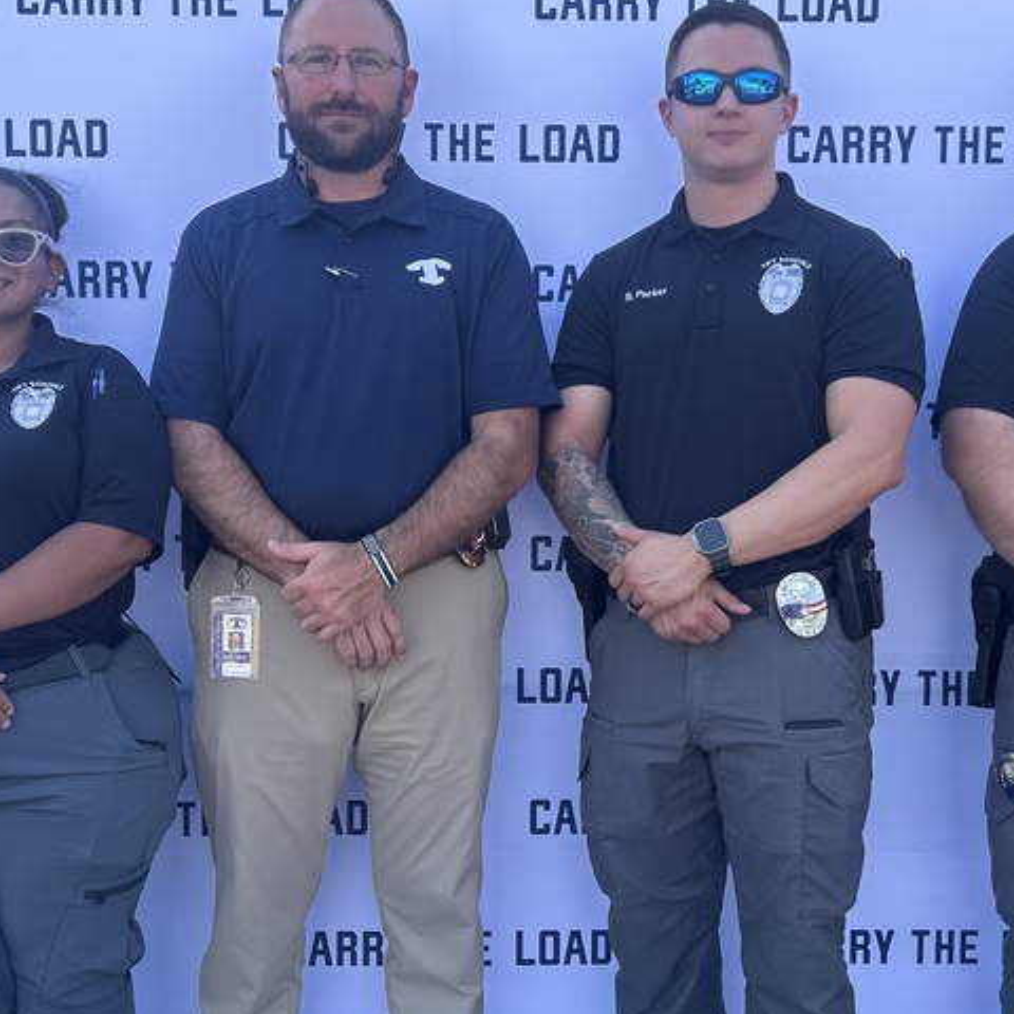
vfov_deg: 34.7
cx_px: 490
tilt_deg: -3.2
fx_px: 1624
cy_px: 518
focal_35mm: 49
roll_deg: +0.1
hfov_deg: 34.7
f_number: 1.5
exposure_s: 1/949
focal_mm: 5.7
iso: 50
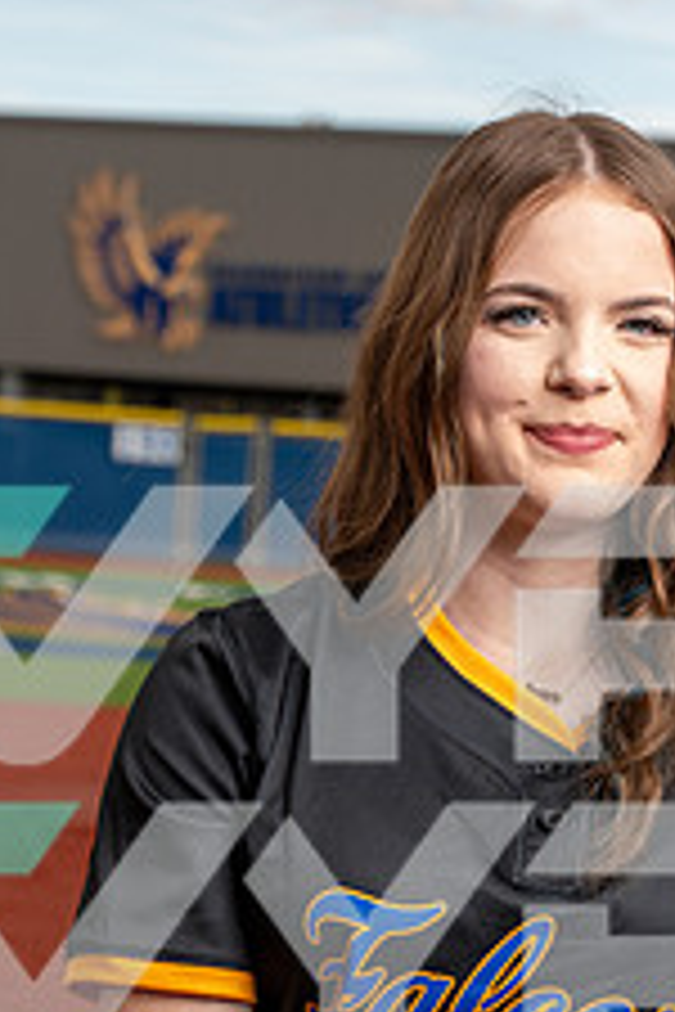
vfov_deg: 15.8
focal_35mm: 128
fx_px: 3600
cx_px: 472
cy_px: 945
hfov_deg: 10.7
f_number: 5.6
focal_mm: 64
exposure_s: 1/250
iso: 160
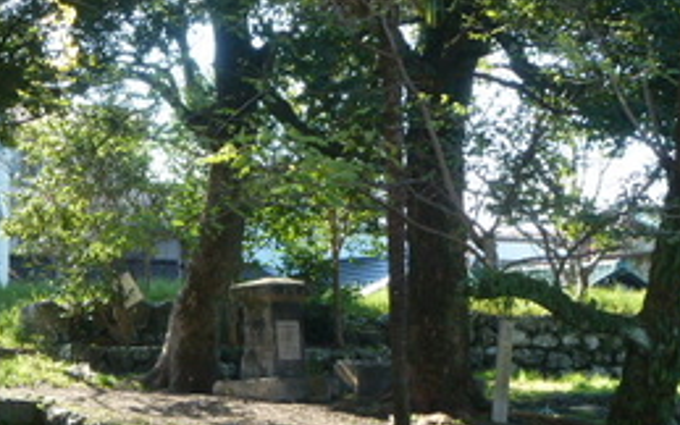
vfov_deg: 12.8
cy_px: 278
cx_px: 139
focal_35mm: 102
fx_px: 1891
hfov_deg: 20.2
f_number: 4.3
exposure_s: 1/80
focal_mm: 9.4
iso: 100
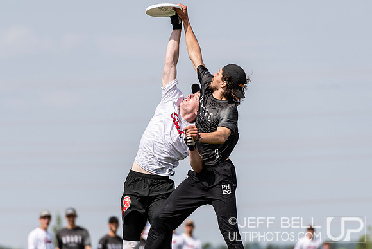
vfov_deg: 4.0
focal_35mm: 341
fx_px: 3522
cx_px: 211
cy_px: 122
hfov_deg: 6.0
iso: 200
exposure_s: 1/2500
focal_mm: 200
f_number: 4
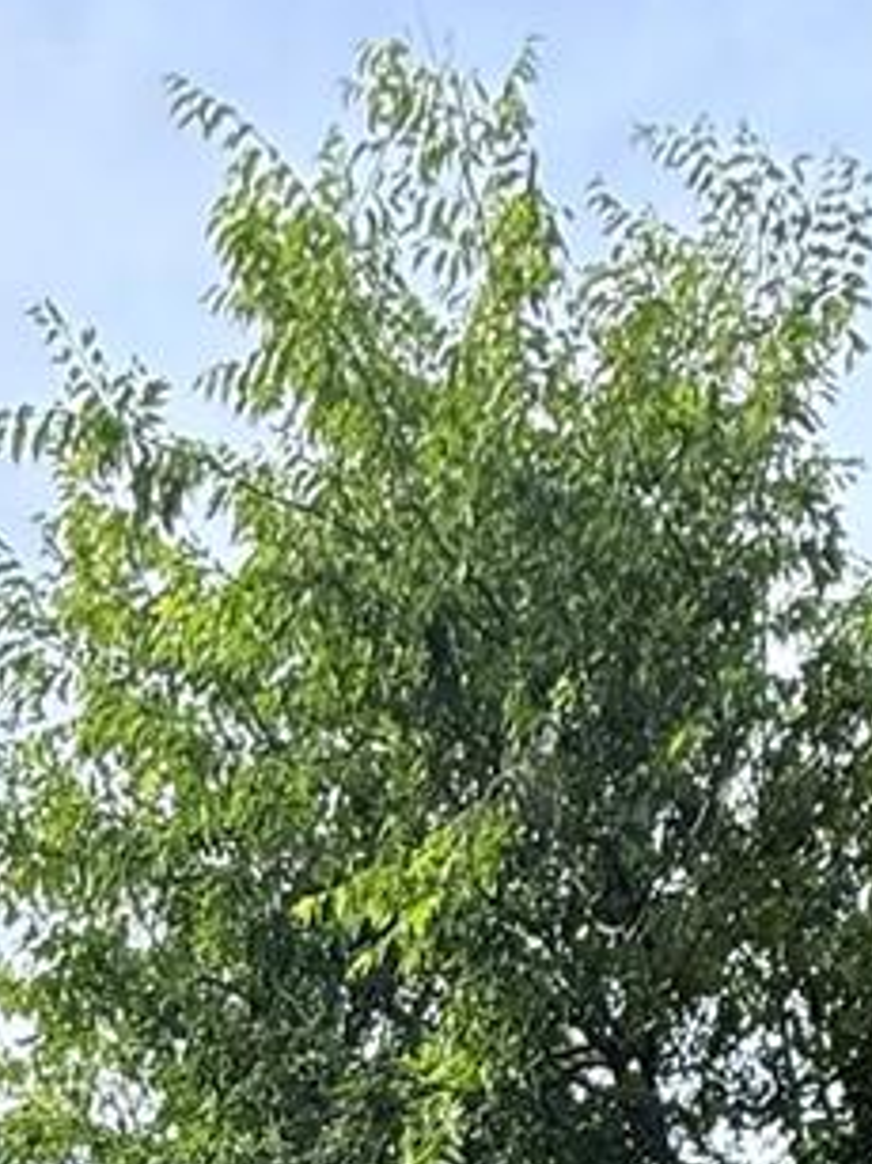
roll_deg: -1.4
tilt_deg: +7.1
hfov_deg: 20.9
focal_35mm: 70
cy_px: 2586
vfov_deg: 16.6
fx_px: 2353
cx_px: 258
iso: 50
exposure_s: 1/1050
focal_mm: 2.22
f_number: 2.2
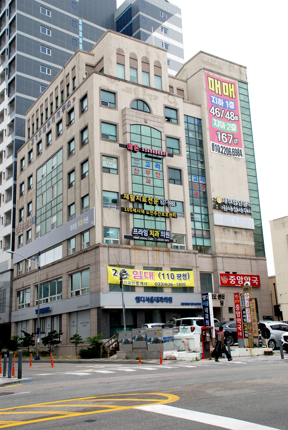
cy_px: 215
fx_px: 467
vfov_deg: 49.5
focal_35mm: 39
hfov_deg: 34.3
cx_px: 144
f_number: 6.3
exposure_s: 1/160
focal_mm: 26
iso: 100
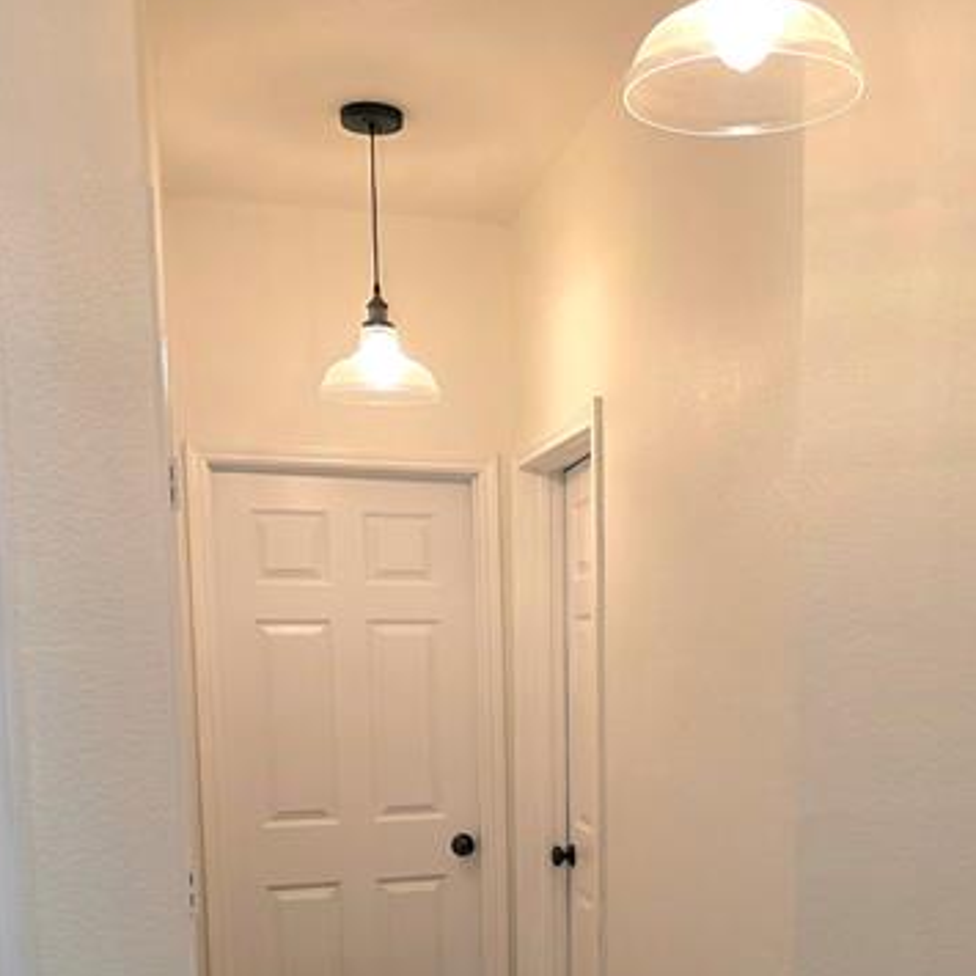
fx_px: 1404
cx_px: 608
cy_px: 825
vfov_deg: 36.6
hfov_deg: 38.1
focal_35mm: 44
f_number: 1.7
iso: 320
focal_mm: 6.3
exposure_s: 1/120
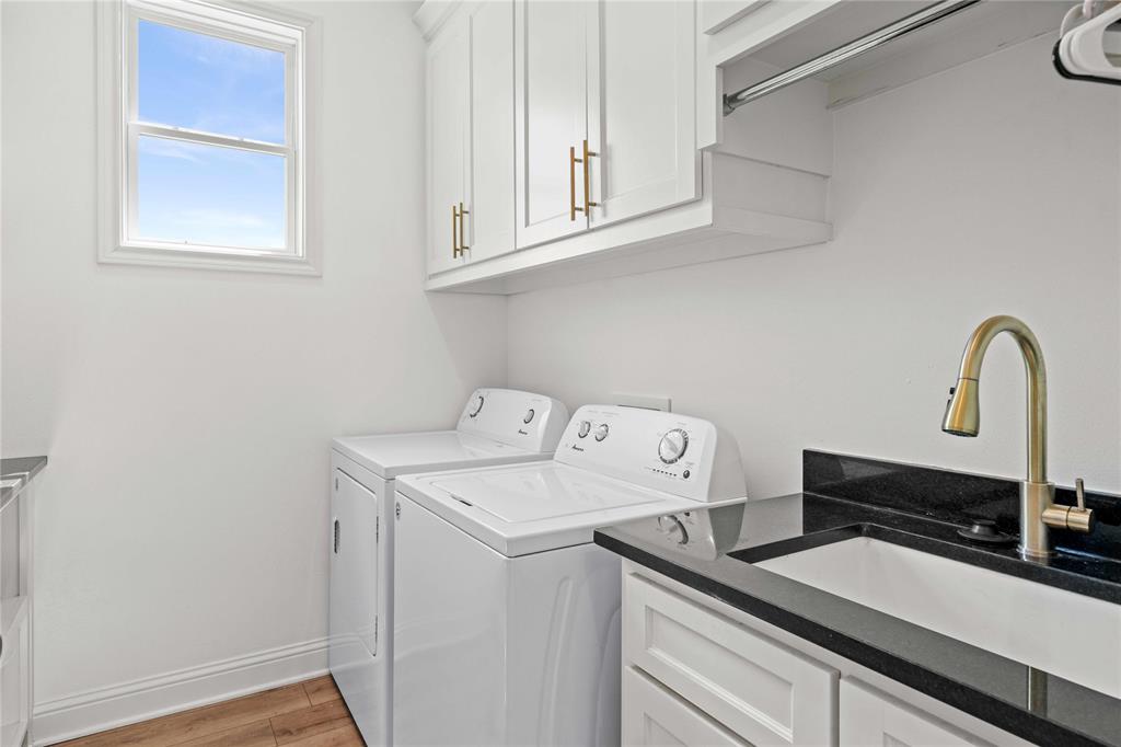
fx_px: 560
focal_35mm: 18
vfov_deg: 67.3
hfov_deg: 90.0
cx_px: 560
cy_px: 374
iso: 400
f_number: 9
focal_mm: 18
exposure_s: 1/10
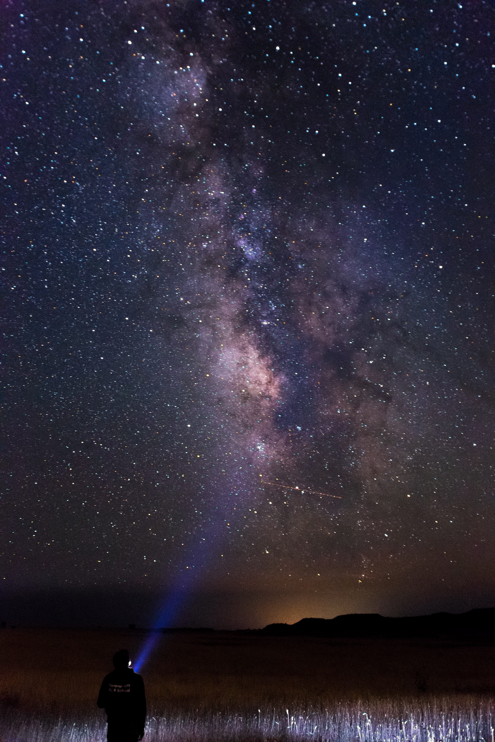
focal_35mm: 33
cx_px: 248
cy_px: 371
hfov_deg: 40.0
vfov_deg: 57.2
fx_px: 681
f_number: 3.5
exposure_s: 30
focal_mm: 22
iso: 3200
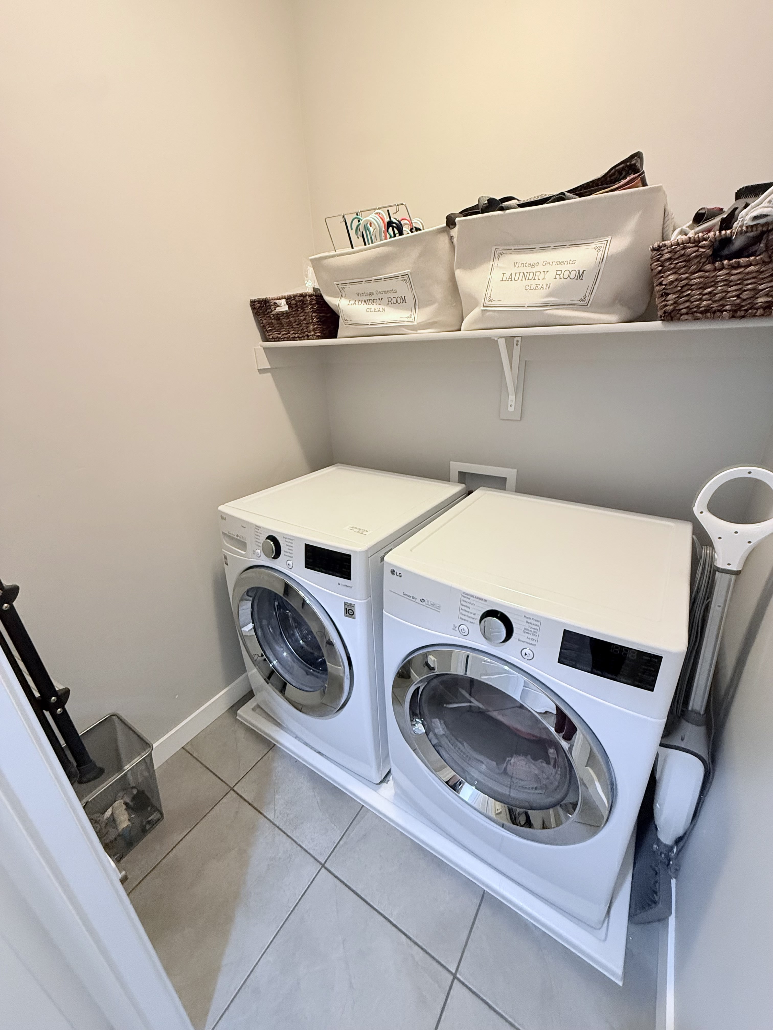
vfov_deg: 102.1
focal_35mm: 14
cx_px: 386
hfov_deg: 85.7
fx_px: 417
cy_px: 515
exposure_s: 1/60
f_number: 2.2
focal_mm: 2.22
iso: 400
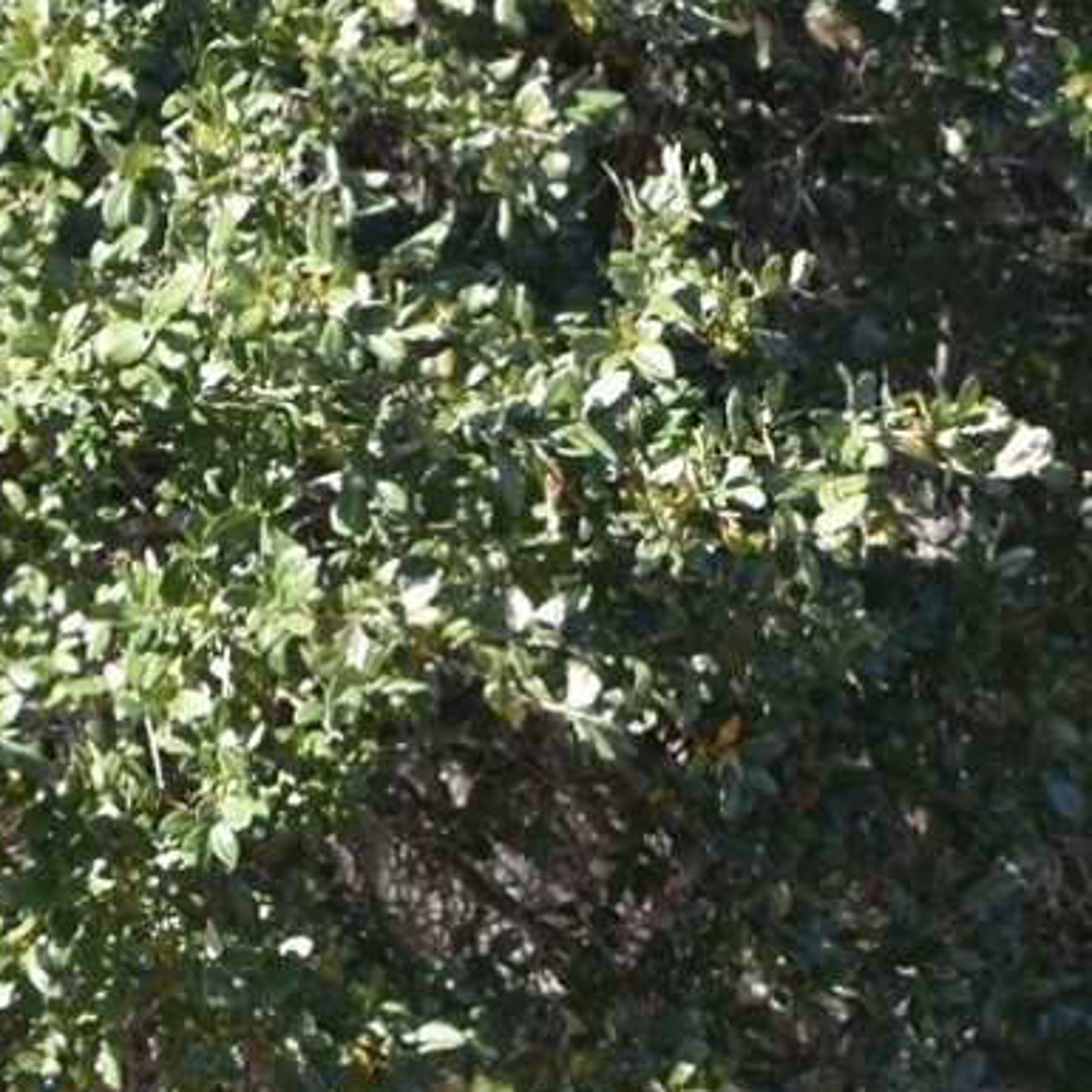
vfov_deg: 3.5
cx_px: 1228
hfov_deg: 3.5
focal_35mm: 501
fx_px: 17881
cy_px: -1118
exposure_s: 1/500
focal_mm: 70
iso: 320
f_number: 5.6
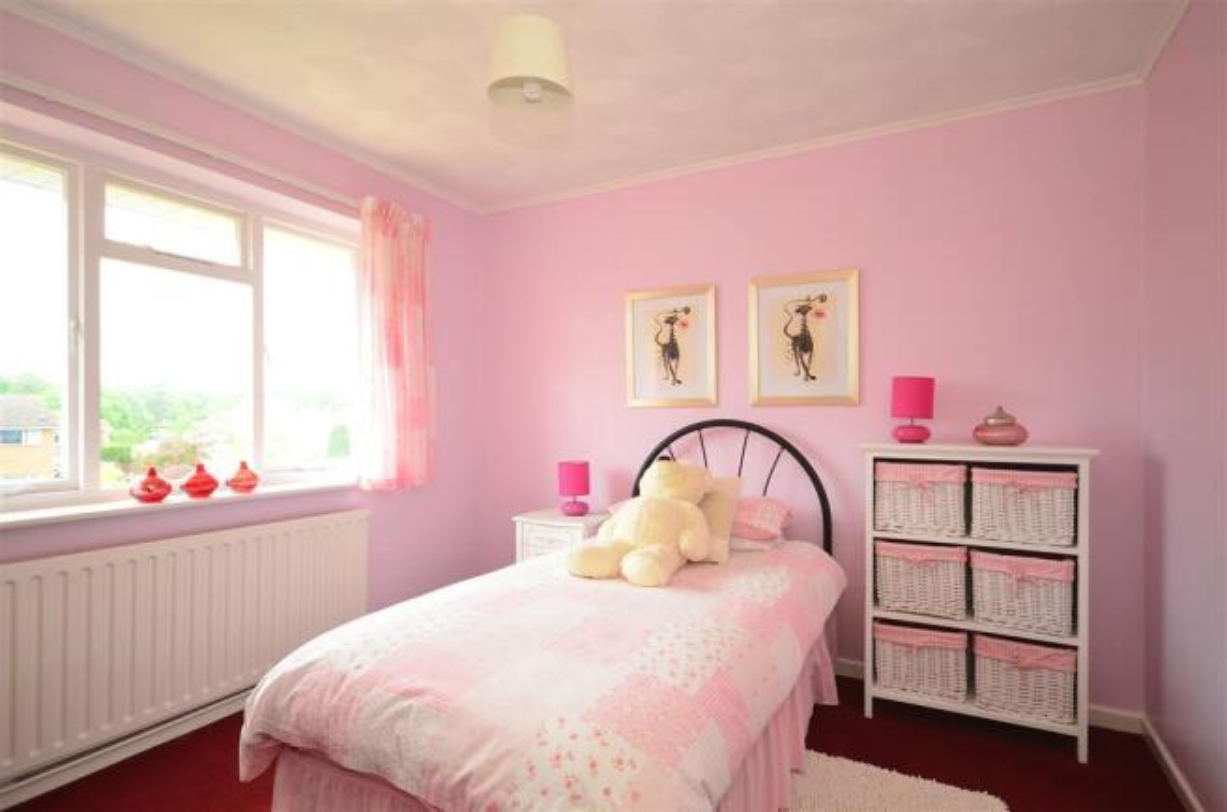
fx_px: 663
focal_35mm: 20
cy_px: 406
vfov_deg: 62.9
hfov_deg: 85.6
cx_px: 614
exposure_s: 1/15
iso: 200
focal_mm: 13
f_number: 5
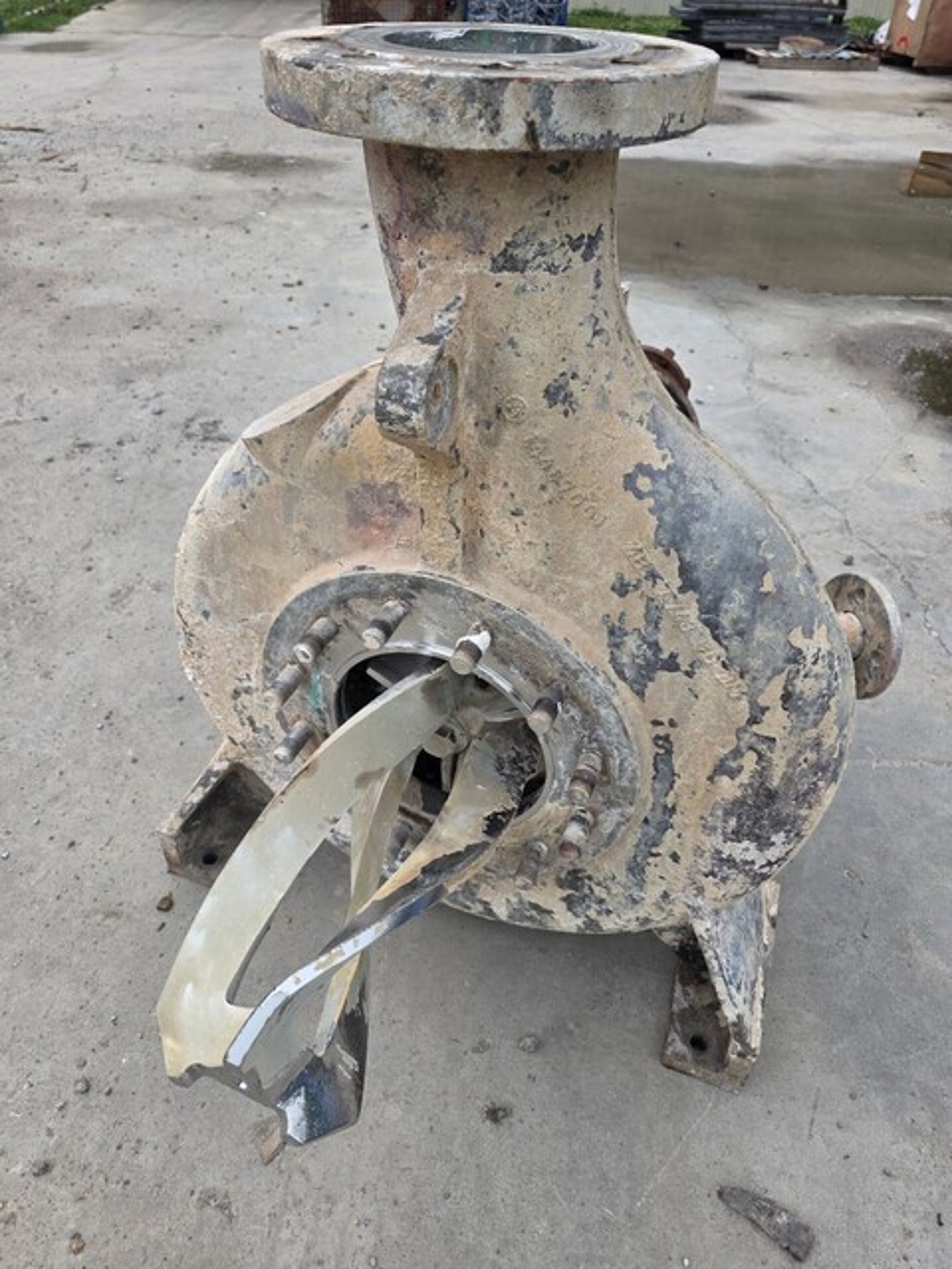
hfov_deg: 58.9
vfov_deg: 73.9
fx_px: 843
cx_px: 476
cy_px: 634
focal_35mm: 23
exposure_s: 1/5778
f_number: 1.7
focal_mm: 6.3
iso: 80
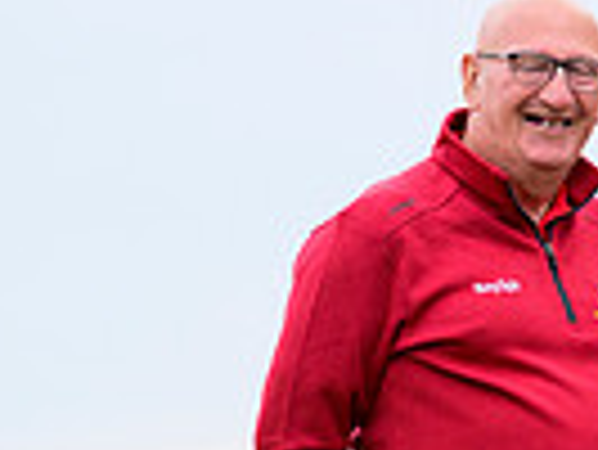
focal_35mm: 420
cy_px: 578
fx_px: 7262
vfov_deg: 3.5
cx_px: 1214
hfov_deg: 4.6
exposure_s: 1/800
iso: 1000
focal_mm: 100
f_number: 5.6
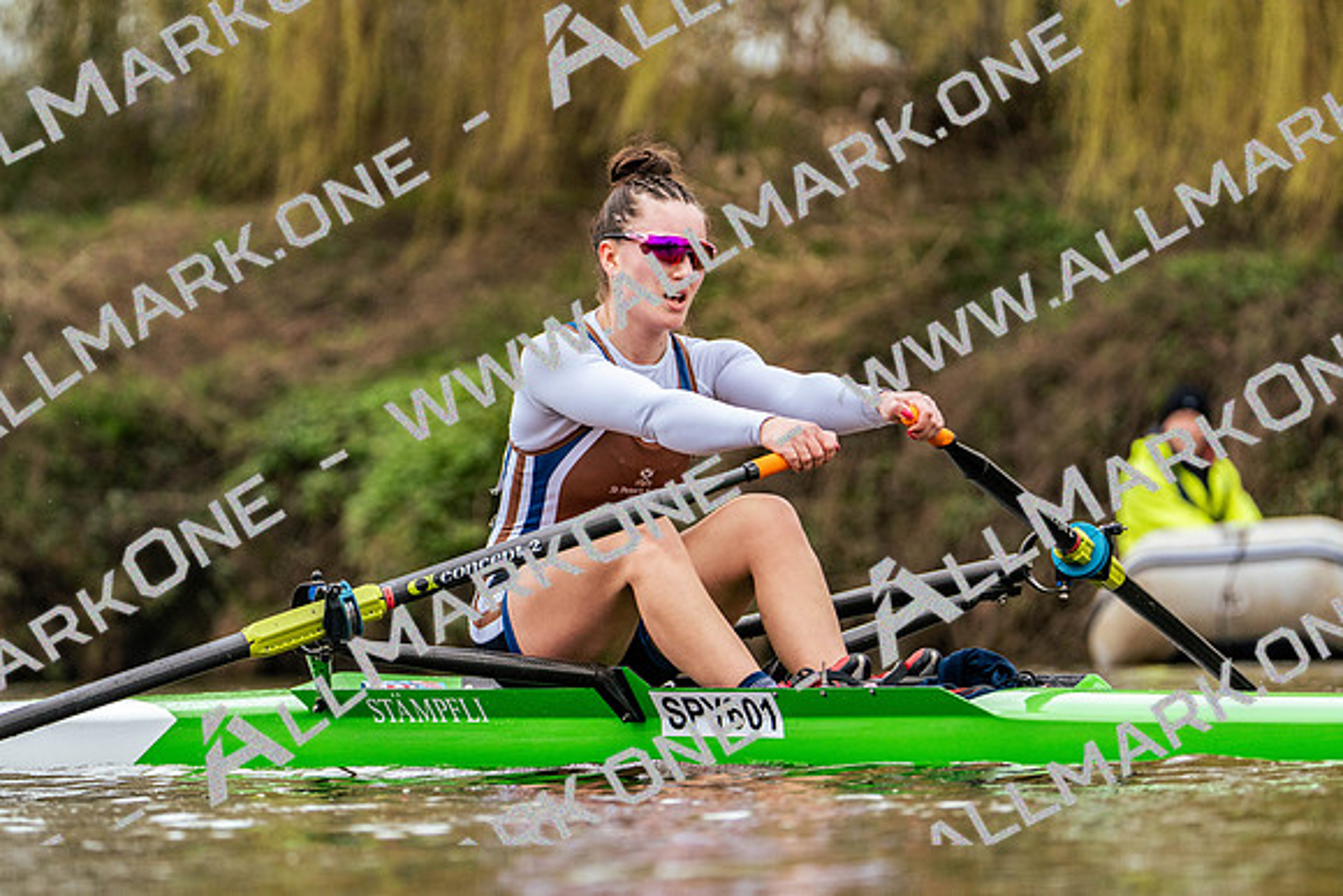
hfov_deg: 7.0
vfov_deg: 4.7
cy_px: 448
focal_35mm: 293
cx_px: 672
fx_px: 10933
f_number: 6.3
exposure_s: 1/2000
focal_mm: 293
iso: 2000
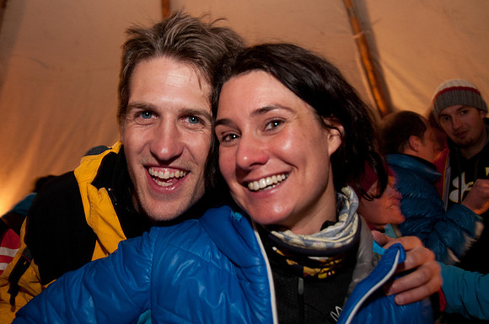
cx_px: 244
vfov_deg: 36.8
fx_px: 488
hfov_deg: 53.2
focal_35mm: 36
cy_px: 162
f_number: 3.8
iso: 800
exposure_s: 1/13
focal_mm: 24
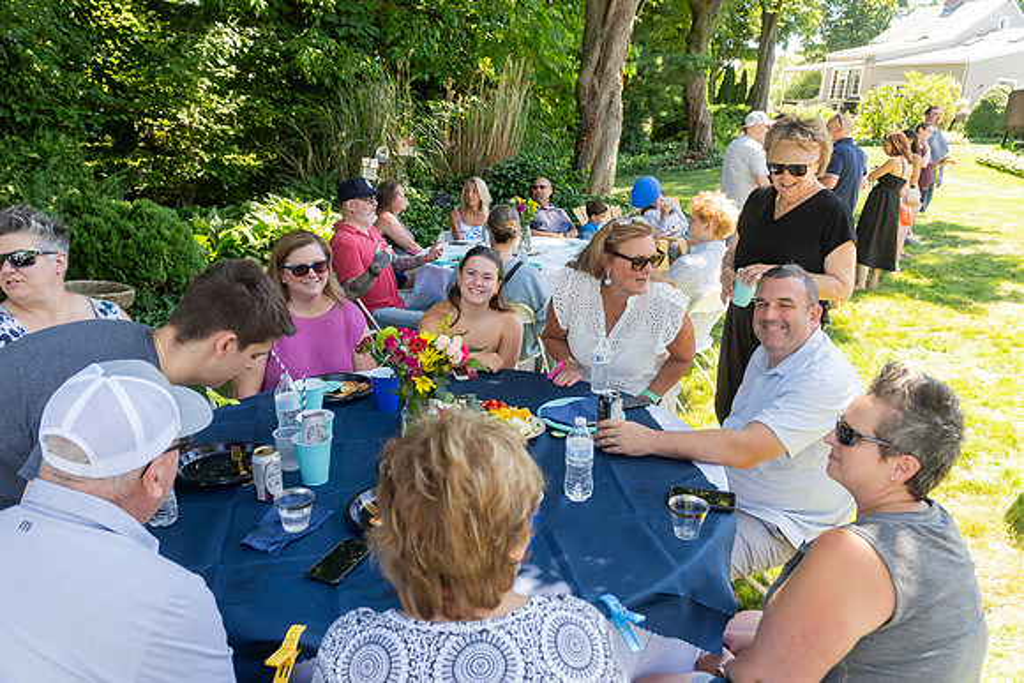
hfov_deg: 67.4
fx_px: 768
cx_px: 512
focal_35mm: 27
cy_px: 342
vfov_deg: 48.0
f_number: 4
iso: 640
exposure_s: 1/400
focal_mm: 18
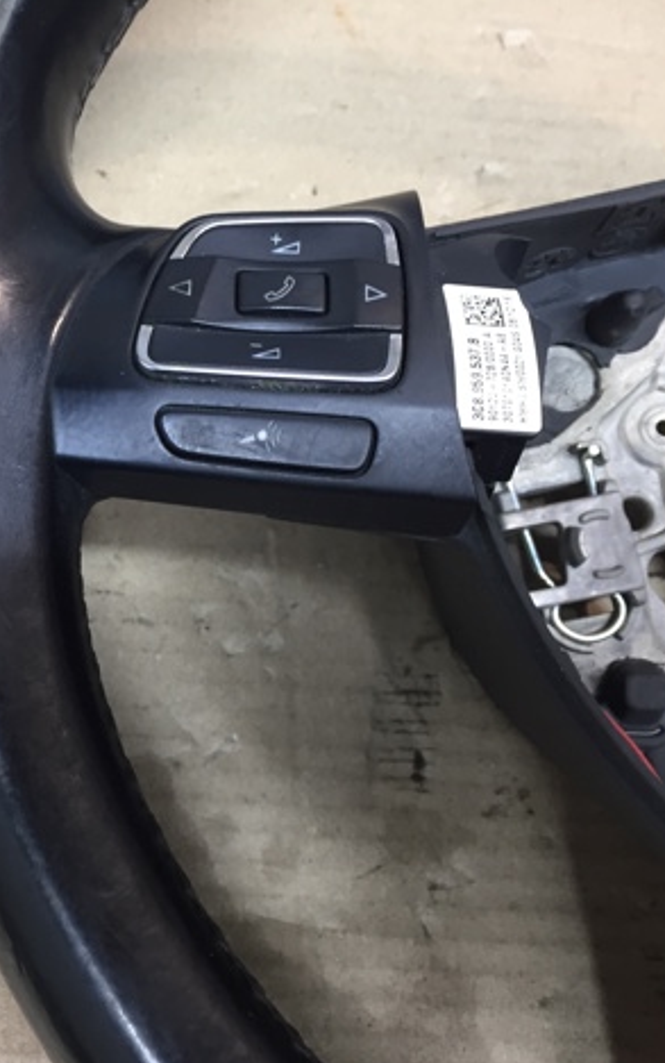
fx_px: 1216
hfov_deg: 29.5
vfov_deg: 47.2
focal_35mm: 42
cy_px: 538
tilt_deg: -68.9
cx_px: 82
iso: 100
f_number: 2.2
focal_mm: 4.15
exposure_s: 1/33
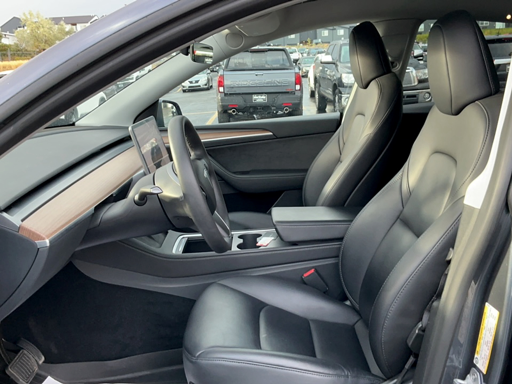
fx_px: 444
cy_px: 192
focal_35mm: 30
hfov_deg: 60.0
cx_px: 256
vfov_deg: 46.8
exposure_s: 1/60
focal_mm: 3
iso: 50
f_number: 1.8
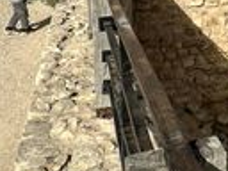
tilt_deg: -5.0
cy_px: -36
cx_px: 338
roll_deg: -0.1
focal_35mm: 70
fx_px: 461
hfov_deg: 22.8
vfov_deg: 19.7
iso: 50
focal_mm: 2.22
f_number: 2.2
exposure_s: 1/3509
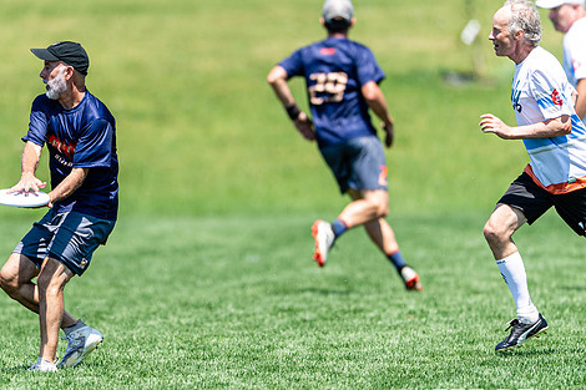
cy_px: 208
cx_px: 175
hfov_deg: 2.6
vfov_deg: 1.7
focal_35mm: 790
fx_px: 12854
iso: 110
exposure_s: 1/2000
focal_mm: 400
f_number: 2.8
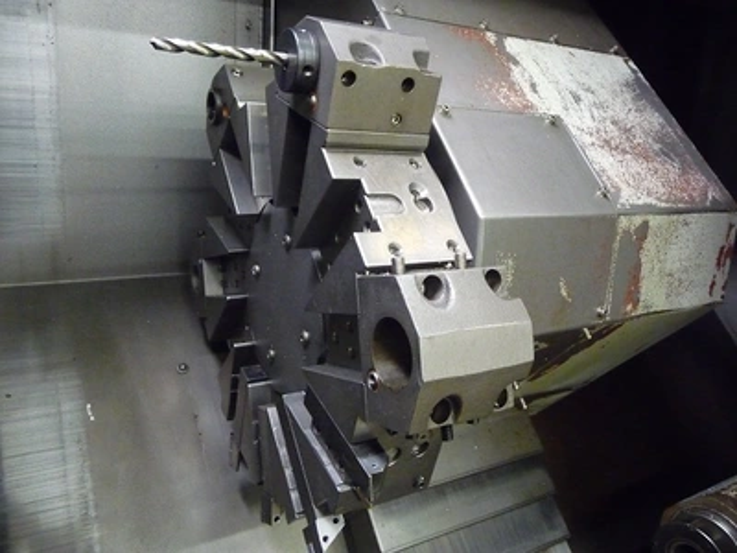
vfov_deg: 49.7
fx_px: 596
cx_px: 368
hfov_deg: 63.4
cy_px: 276
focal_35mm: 28
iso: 800
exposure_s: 1/40
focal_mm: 4.7
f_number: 3.3
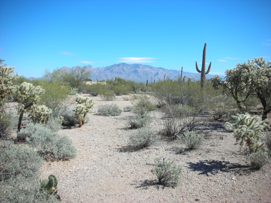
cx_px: 136
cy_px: 102
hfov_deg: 52.6
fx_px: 274
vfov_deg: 40.7
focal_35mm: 35
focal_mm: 5.8
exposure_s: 1/85.3
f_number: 8.5
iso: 50
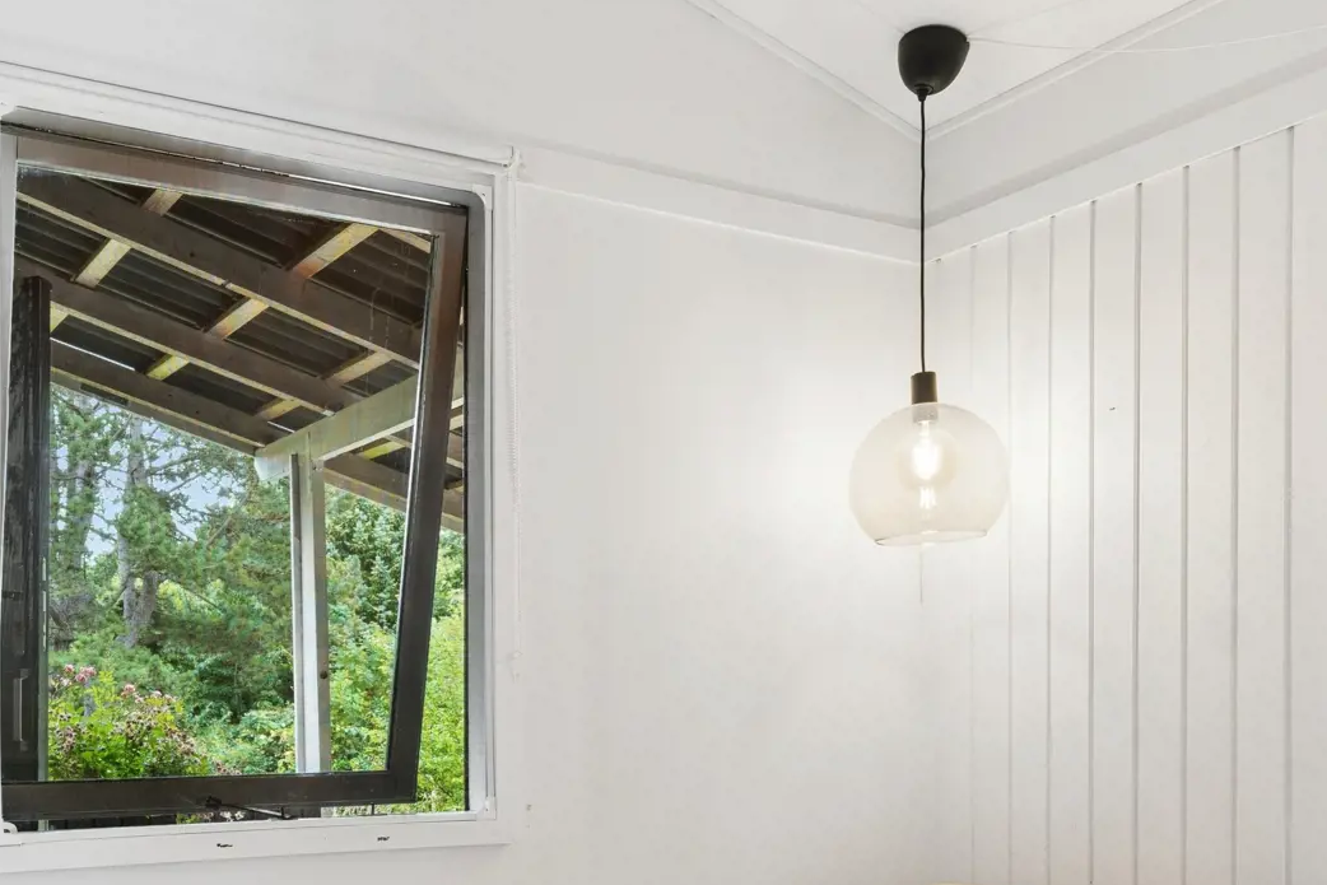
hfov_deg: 52.0
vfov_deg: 35.5
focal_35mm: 36
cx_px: 415
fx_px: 1324
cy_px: 732
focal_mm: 13
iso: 200
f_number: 8
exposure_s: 1/5
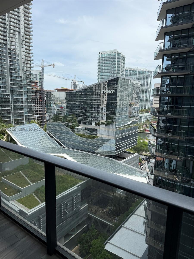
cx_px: 97
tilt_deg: -6.7
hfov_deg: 56.8
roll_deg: -1.9
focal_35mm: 24
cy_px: 130
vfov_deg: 71.6
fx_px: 179
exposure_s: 1/3425
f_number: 1.78
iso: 80
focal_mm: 6.76
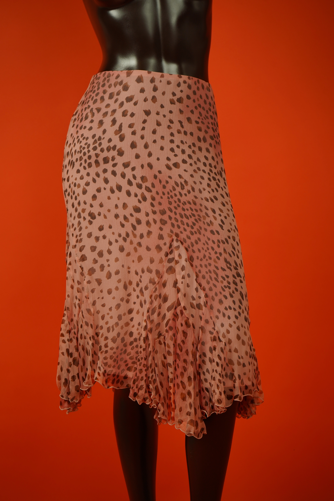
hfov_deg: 23.4
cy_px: 250
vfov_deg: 34.5
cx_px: 167
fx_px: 807
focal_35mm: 58
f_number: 5
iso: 400
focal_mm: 58
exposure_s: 1/50
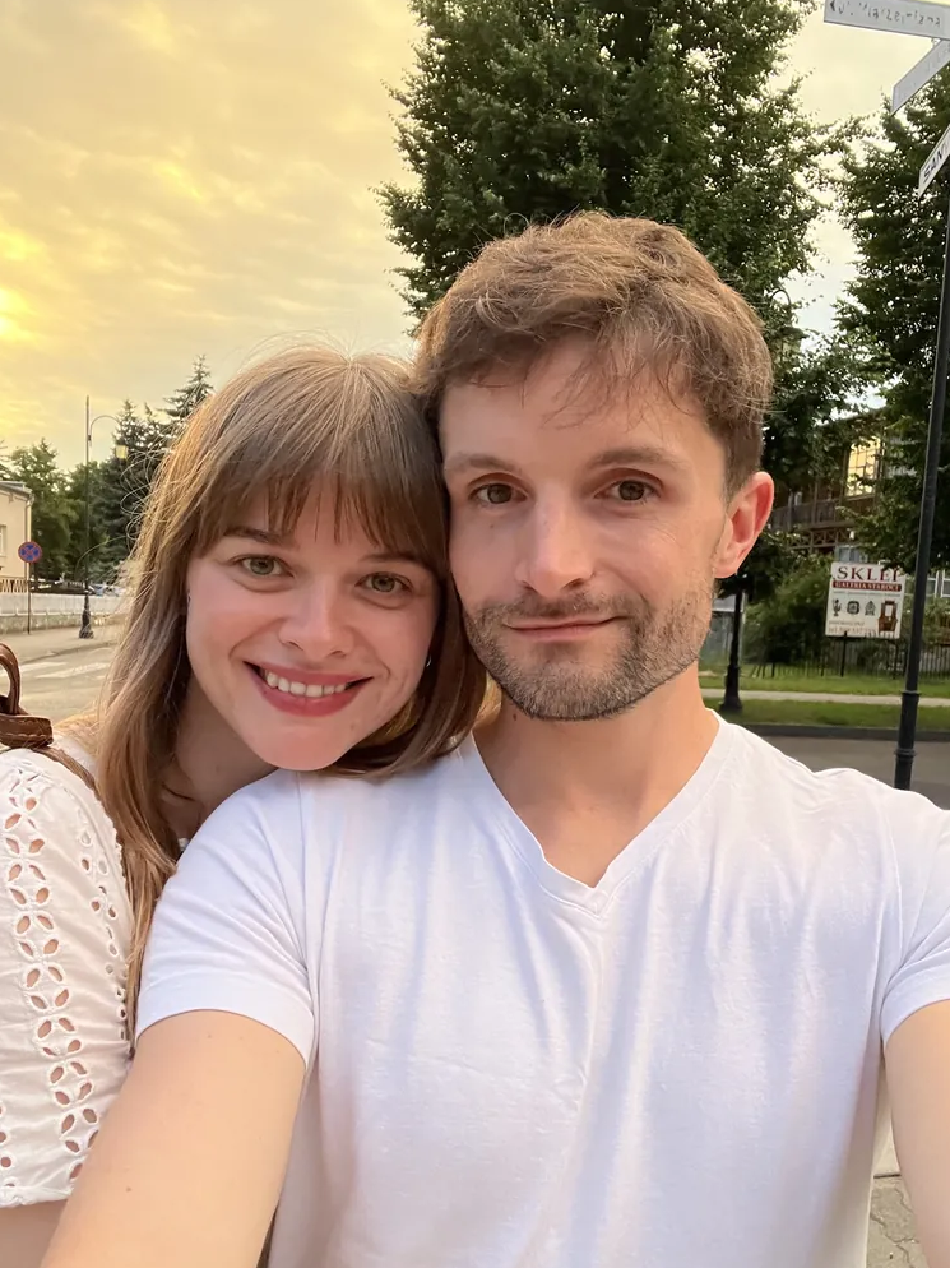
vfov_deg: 69.4
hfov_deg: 54.8
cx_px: 509
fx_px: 915
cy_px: 665
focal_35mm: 25
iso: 400
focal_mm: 2.71
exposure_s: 1/56
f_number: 2.2
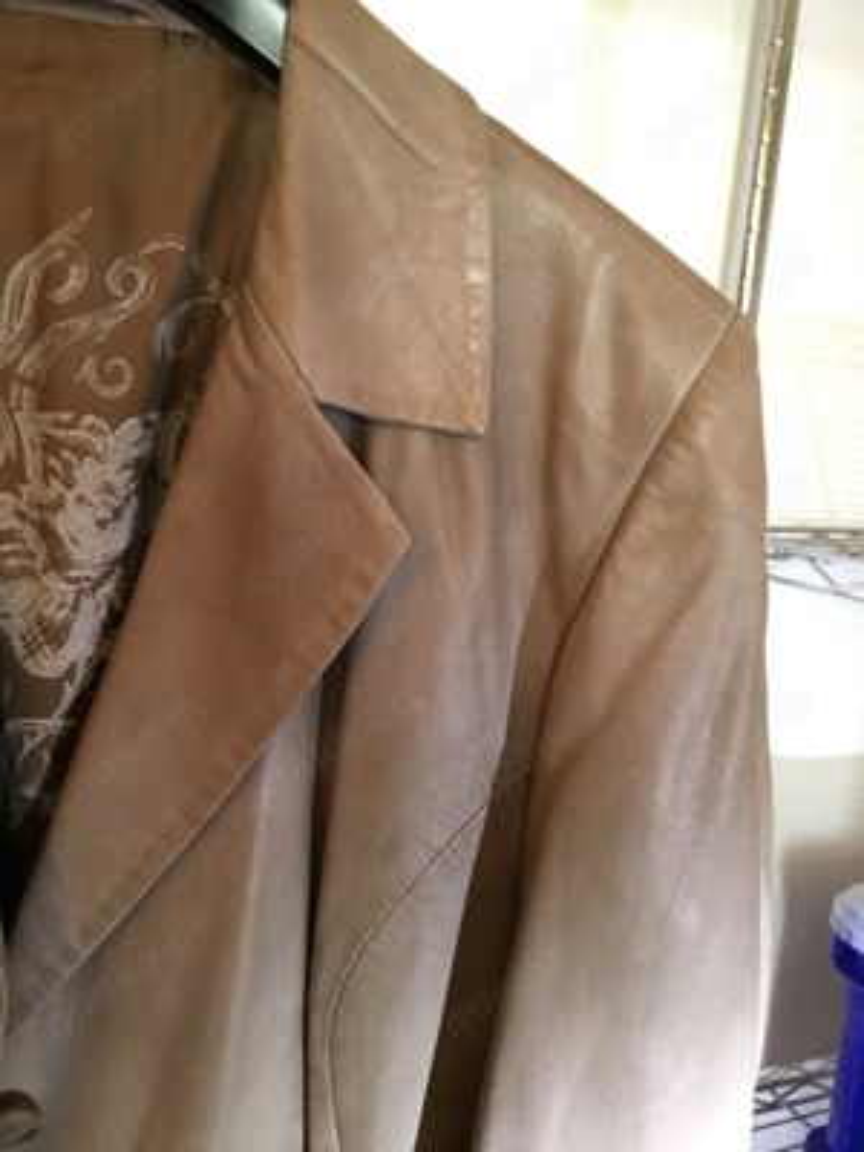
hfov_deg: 45.4
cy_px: 576
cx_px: 432
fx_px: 1032
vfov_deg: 58.4
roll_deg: -2.7
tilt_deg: -9.9
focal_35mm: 31
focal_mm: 3.3
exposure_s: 1/33
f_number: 2.4
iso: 250
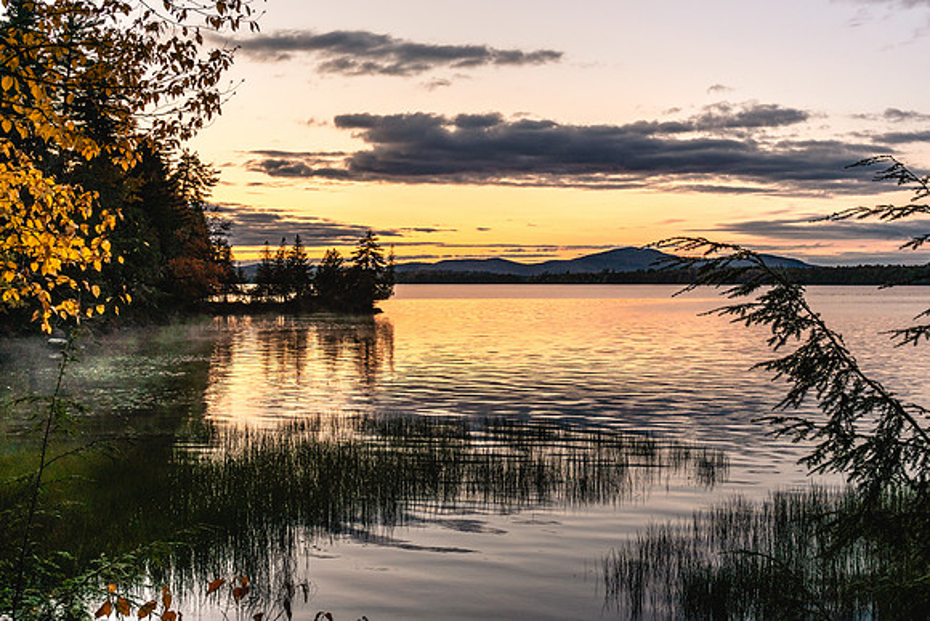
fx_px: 1008
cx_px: 499
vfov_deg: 34.2
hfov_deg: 49.5
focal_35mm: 39
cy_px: 292
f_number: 8
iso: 100
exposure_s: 1/40
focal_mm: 24
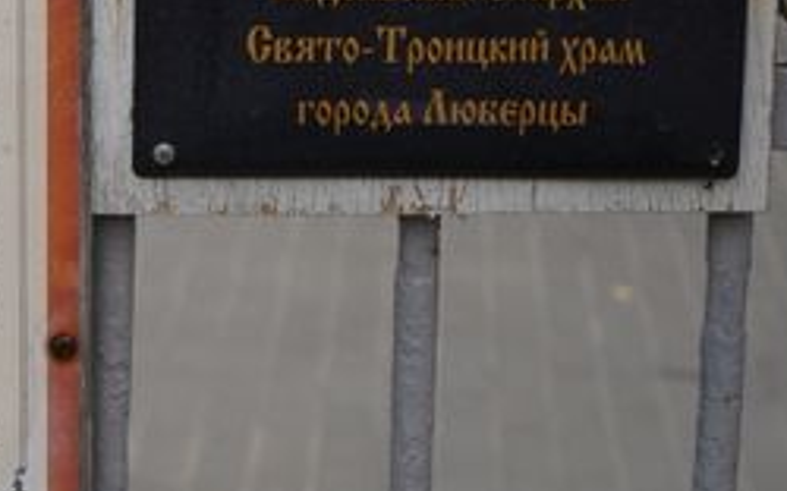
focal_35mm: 171
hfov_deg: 12.1
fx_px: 3666
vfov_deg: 7.7
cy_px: 113
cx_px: -80
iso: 200
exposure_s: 1/160
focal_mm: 60
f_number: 5
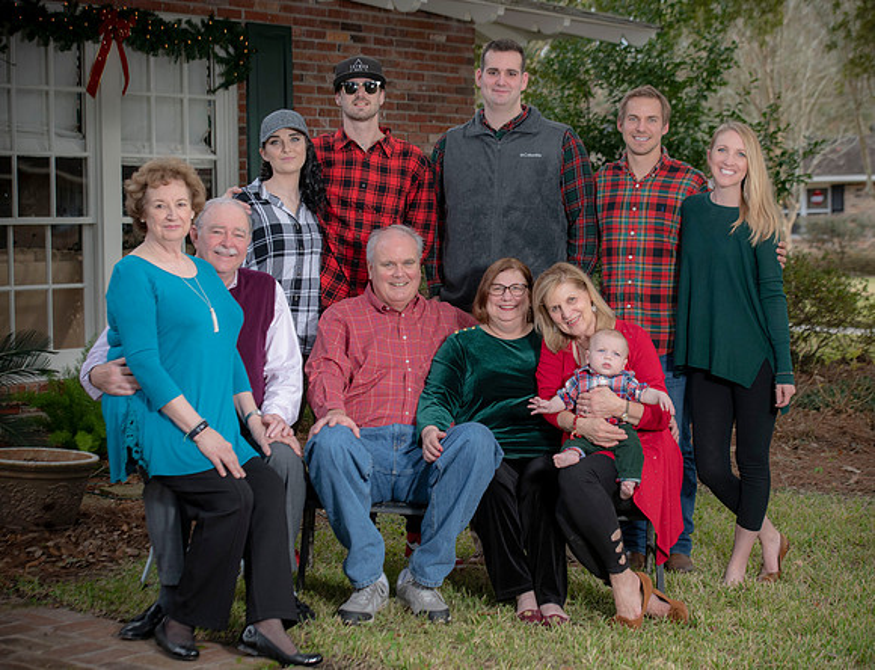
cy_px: 332
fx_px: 1971
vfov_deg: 19.3
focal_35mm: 77
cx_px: 486
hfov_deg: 25.0
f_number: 5.6
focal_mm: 70
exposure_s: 1/200
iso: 320
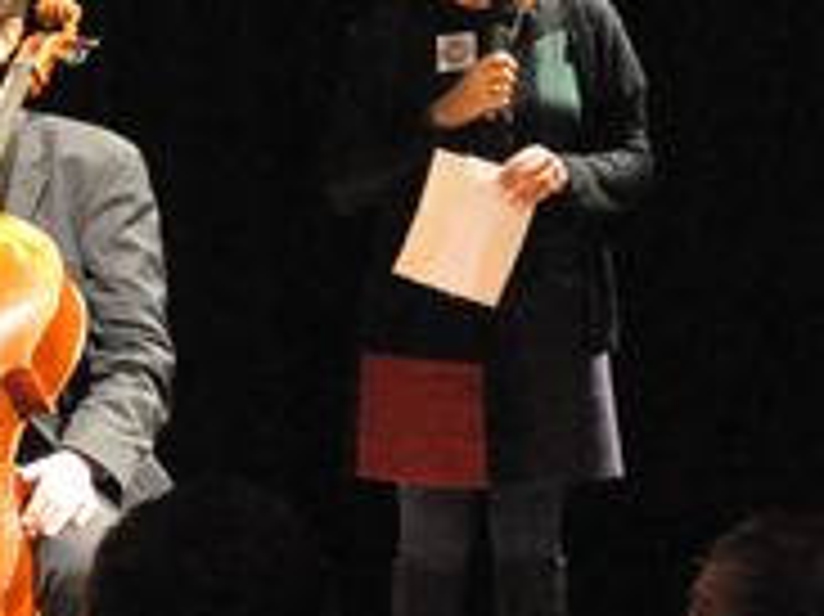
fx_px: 5236
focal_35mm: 220
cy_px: 330
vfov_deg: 6.7
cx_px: -617
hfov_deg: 8.7
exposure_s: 1/50
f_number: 4.5
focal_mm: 35
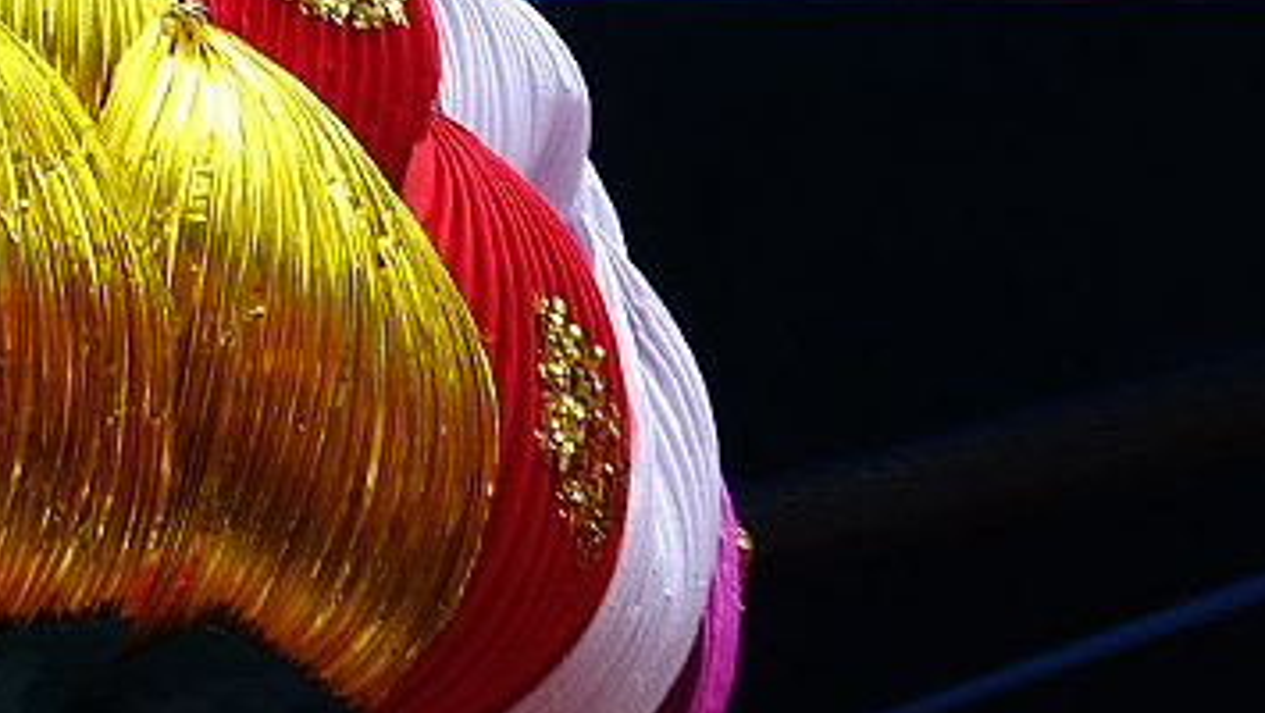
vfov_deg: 9.0
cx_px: -420
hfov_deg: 15.4
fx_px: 4429
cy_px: -346
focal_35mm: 132
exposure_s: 1/60
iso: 100
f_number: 5.6
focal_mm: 10.4
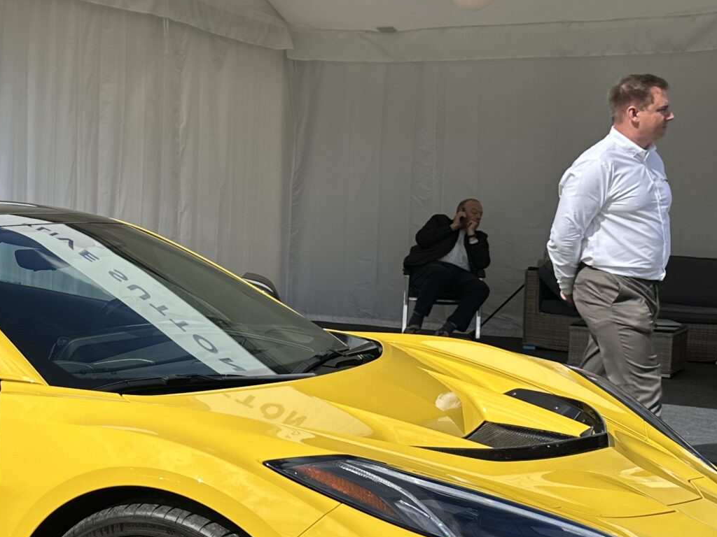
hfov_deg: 30.7
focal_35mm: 60
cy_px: 307
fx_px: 1243
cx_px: 69
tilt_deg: -5.9
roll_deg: -1.1
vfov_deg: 24.4
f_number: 1.78
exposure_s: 1/3717
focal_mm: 6.86
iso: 80
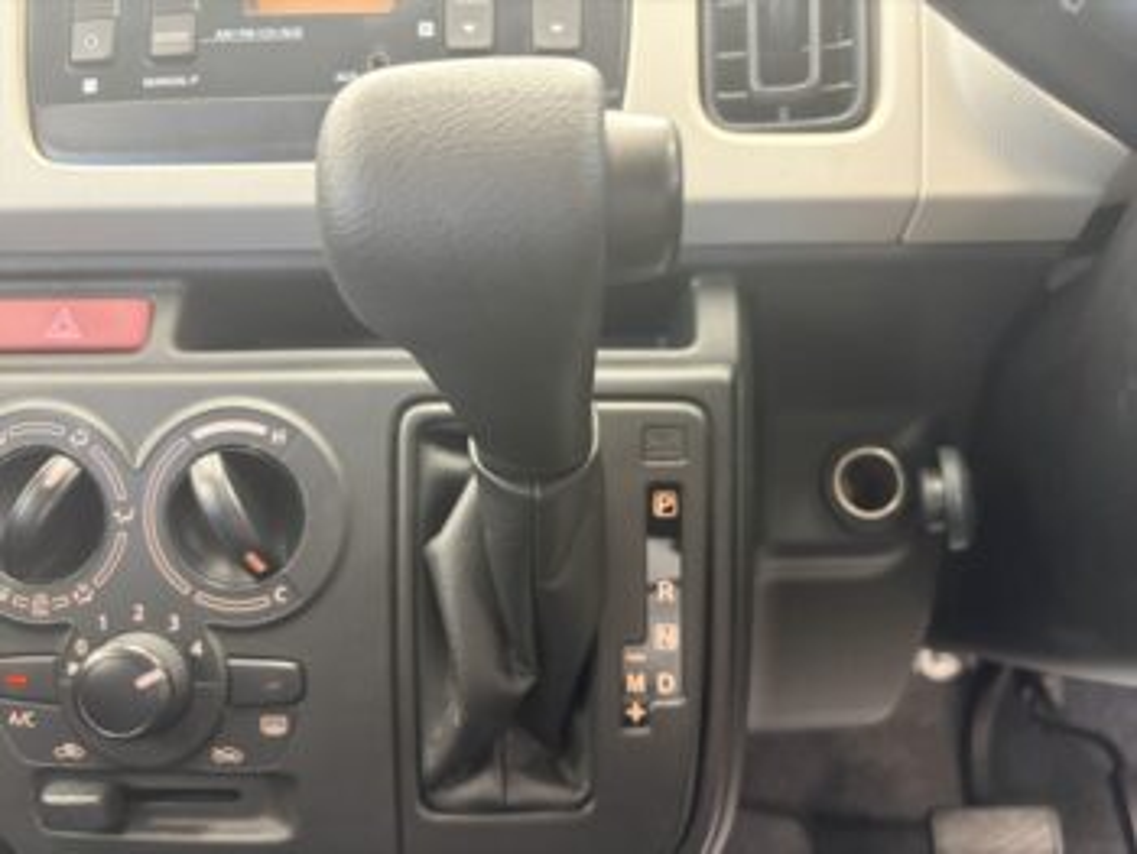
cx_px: 568
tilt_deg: -17.9
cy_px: 427
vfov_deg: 53.1
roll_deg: +1.4
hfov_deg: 67.3
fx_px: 855
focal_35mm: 26
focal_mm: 5.96
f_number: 1.6
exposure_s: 1/50
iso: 500
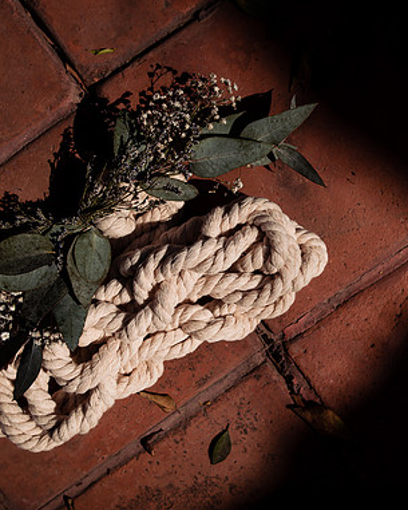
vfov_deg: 37.3
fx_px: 754
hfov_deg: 30.1
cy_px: 252
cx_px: 261
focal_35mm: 50
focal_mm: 35
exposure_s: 1/4000
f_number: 4.5
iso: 125
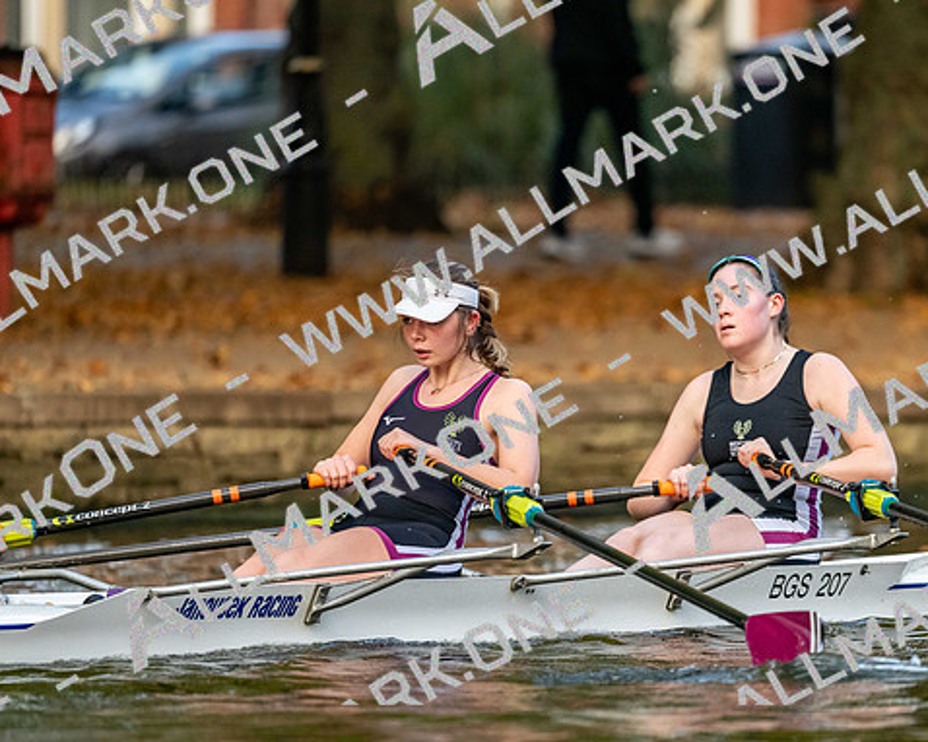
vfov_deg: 3.4
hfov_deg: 4.2
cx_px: 520
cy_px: 372
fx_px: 12519
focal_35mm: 456
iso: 3600
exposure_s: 1/2500
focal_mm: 400
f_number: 4.5
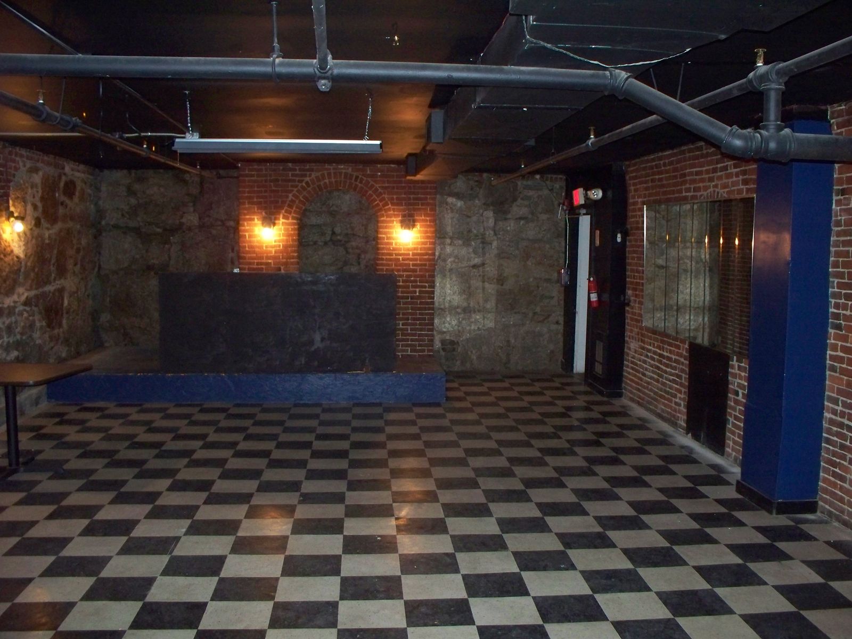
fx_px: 886
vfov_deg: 39.7
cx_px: 426
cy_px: 320
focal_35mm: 36
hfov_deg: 51.4
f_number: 2.8
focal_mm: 7.54
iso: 400
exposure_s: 1/30
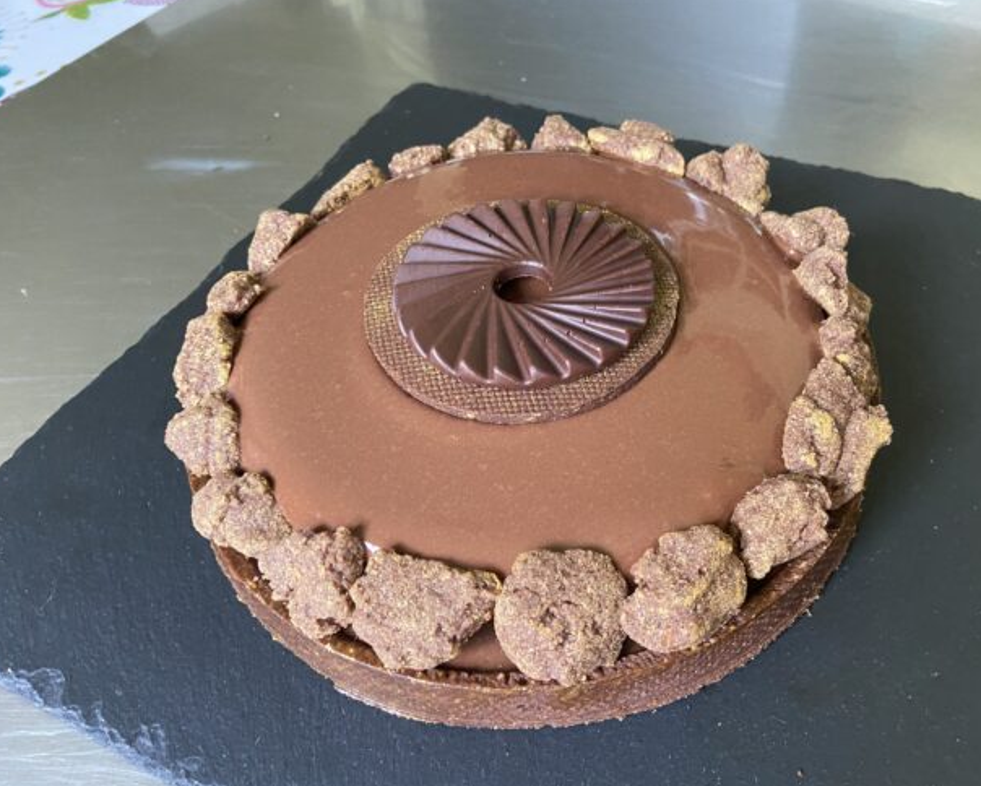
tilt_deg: -49.8
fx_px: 813
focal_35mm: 28
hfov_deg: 62.1
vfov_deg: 51.6
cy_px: 398
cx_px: 524
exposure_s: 1/60
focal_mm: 4.25
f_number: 1.8
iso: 500
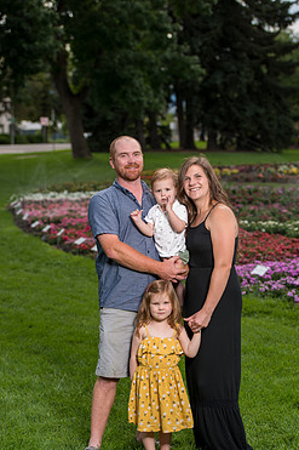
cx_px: 171
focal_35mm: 97
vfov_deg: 21.0
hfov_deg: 14.1
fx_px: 1209
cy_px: 258
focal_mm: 80
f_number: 4
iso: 100
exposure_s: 1/250
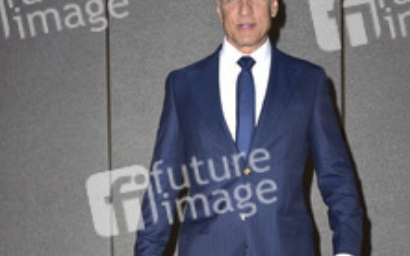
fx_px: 659
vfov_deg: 20.9
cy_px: 286
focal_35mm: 59
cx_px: 237
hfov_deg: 34.5
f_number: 6.3
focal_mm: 32
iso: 500
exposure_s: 1/250
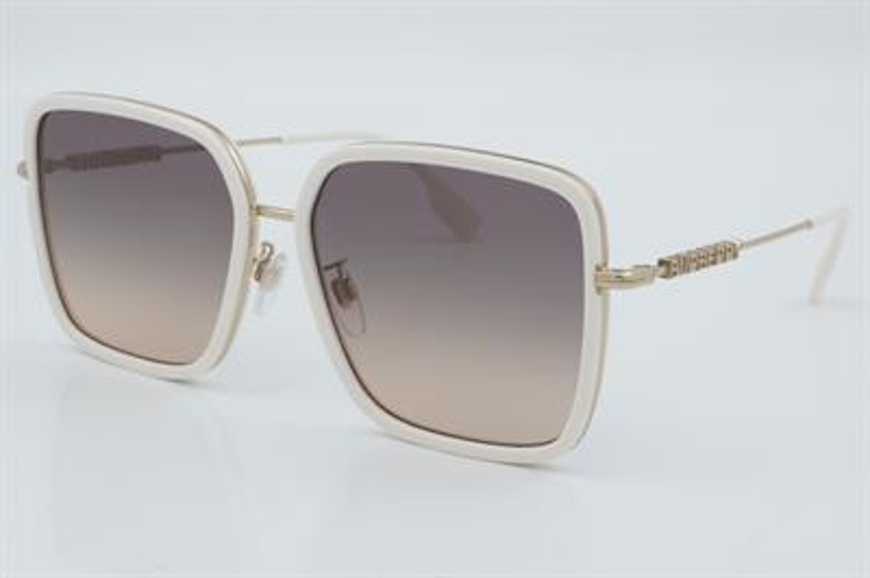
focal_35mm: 82
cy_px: 289
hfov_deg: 24.6
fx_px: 1992
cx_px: 435
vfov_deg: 16.5
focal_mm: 55
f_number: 32
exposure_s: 1/4
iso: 100
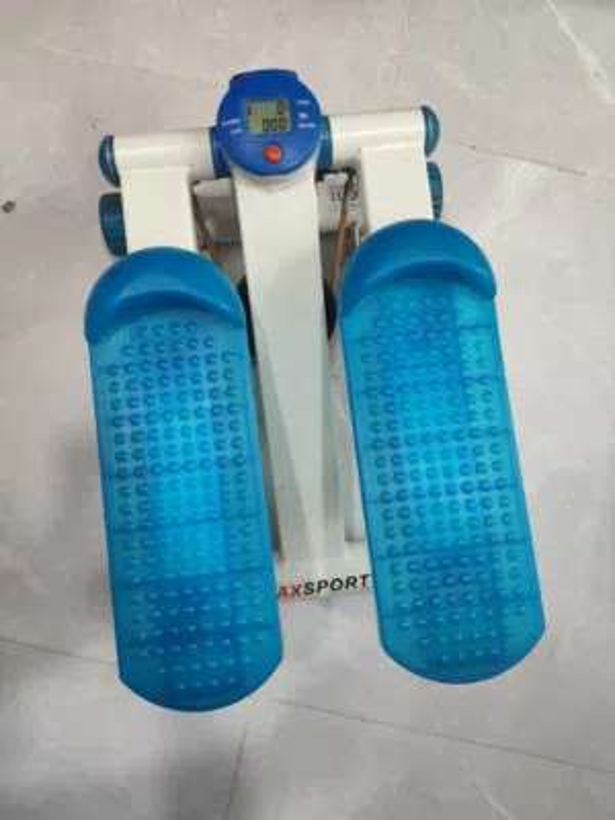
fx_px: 592
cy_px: 410
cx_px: 308
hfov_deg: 54.9
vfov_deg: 69.4
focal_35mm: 25
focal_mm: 4.71
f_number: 1.79
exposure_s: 1/50
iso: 250
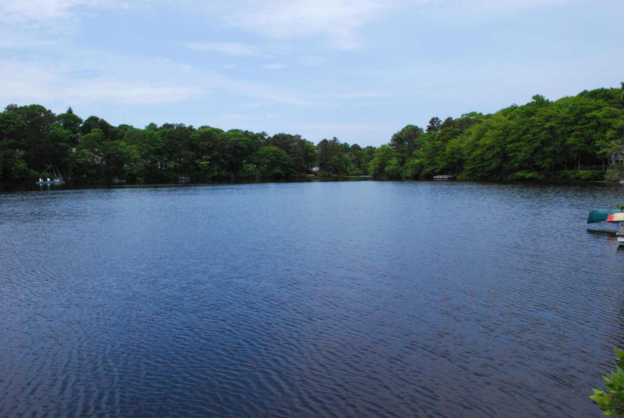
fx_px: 469
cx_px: 312
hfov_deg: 67.3
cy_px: 209
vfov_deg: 48.0
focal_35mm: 27
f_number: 14
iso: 1600
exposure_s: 1/800
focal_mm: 18
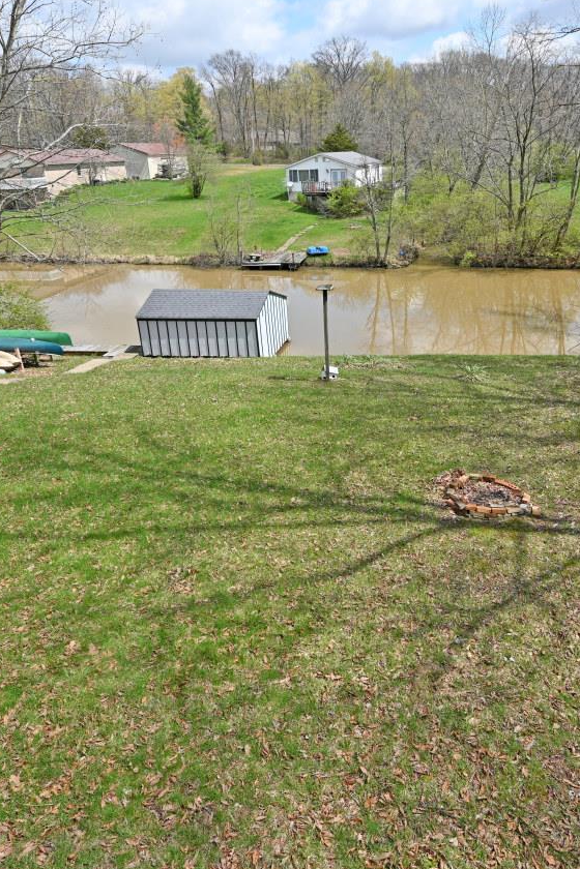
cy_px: 359
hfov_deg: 50.7
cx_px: 365
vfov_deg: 71.0
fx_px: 604
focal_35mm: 25
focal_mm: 14
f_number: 7.1
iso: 100
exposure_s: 1/400
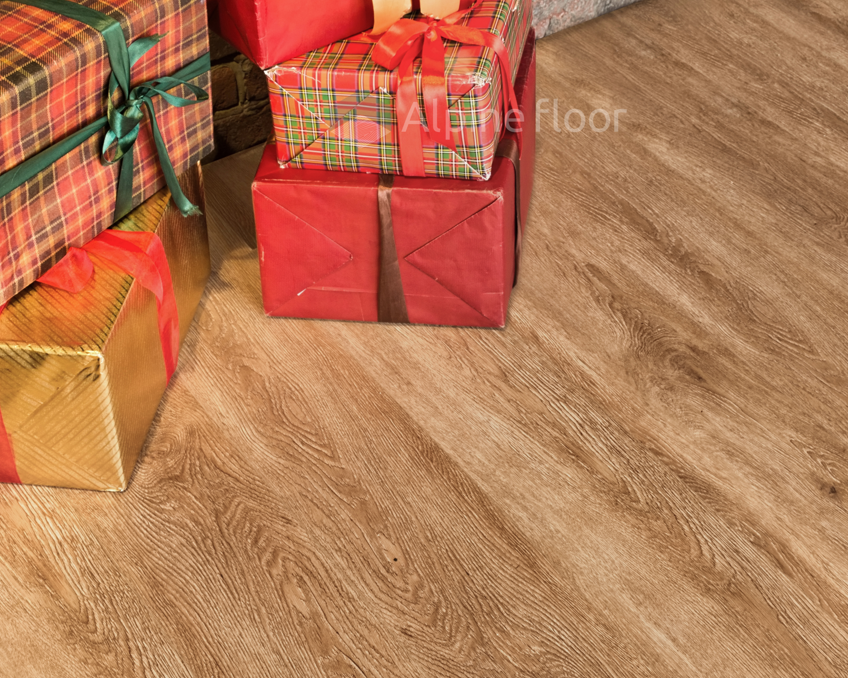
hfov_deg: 30.5
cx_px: 478
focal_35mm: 62
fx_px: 1556
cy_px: 121
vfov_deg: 24.2
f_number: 14
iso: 200
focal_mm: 38
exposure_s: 4
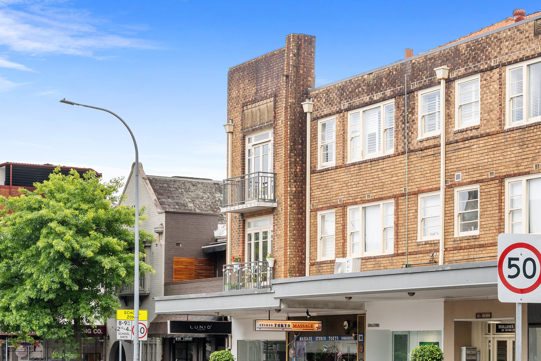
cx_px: 270
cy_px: 180
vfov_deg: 15.7
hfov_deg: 23.4
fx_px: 1307
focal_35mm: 87
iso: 400
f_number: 11
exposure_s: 1/400
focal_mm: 58
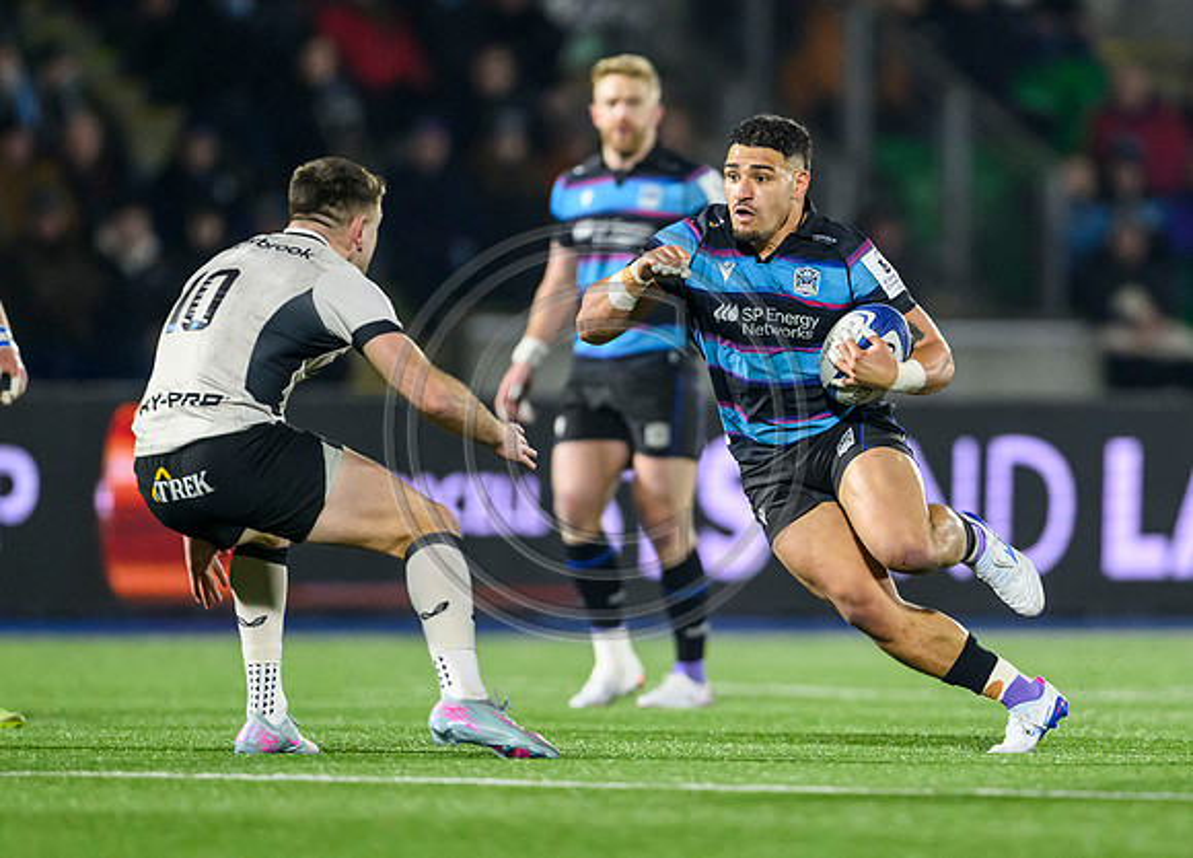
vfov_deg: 2.1
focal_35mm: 688
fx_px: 23347
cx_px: 955
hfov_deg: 2.9
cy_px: 531
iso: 5000
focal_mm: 400
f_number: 3.2
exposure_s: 1/1600
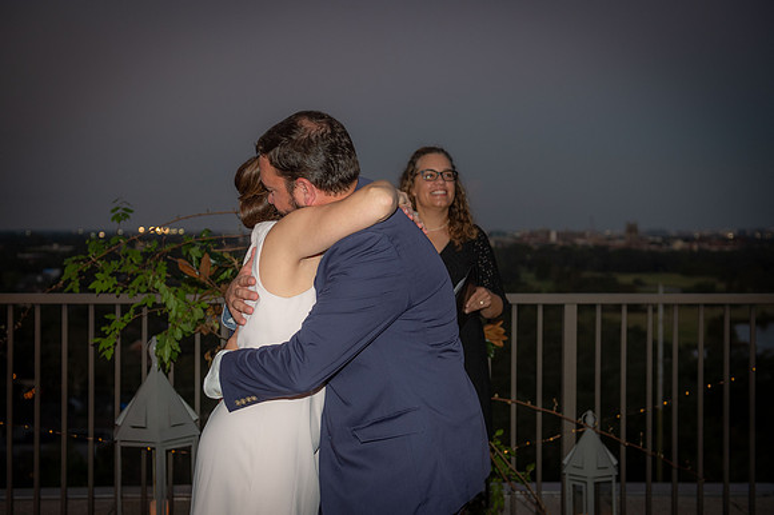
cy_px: 258
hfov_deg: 38.7
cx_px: 384
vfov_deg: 26.3
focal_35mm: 51
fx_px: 1102
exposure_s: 1/125
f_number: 3.5
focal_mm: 48
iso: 800
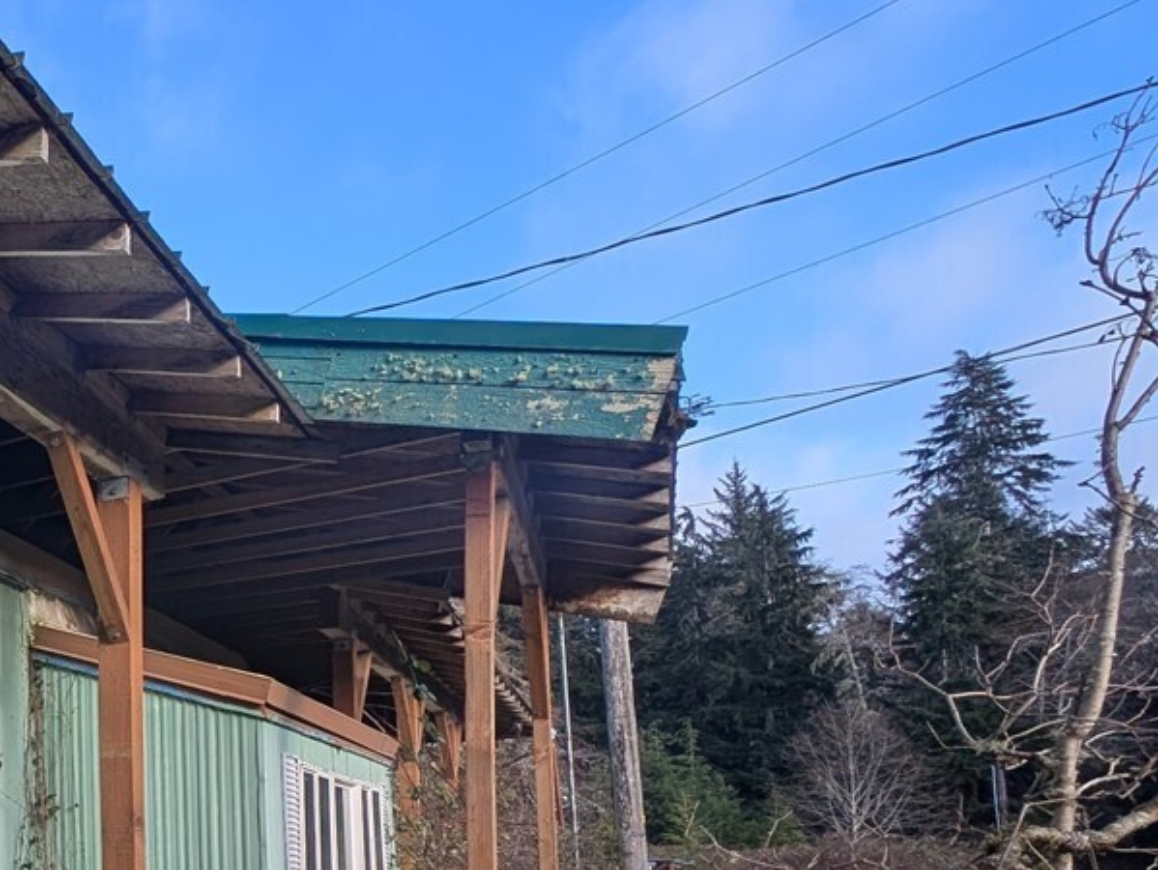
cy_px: 788
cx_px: -342
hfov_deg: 36.8
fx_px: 1071
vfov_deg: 40.7
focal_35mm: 32
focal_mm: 2.23
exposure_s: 1/508
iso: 40
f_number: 1.95
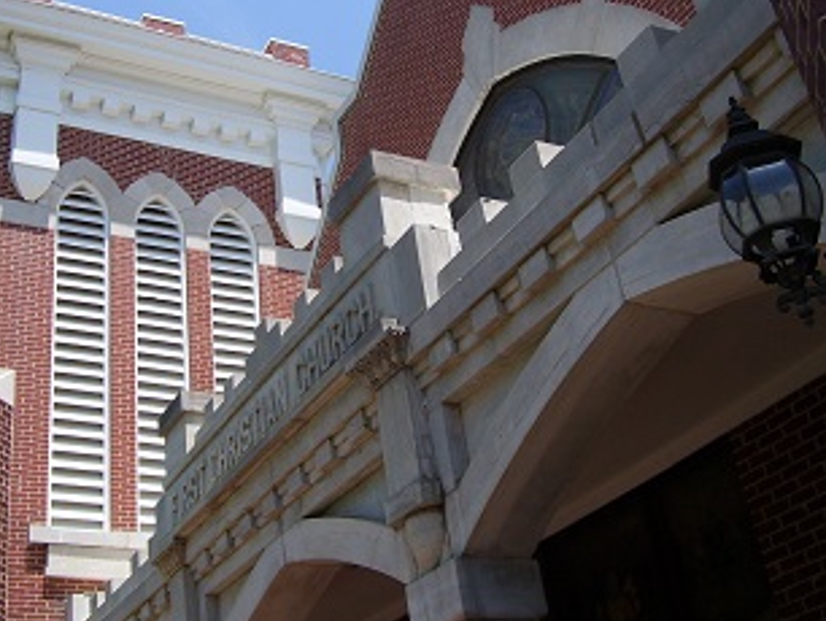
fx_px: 1122
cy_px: 259
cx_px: 356
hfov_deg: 40.3
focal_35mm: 47
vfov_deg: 30.9
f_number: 4.8
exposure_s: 1/500
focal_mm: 6
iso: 80
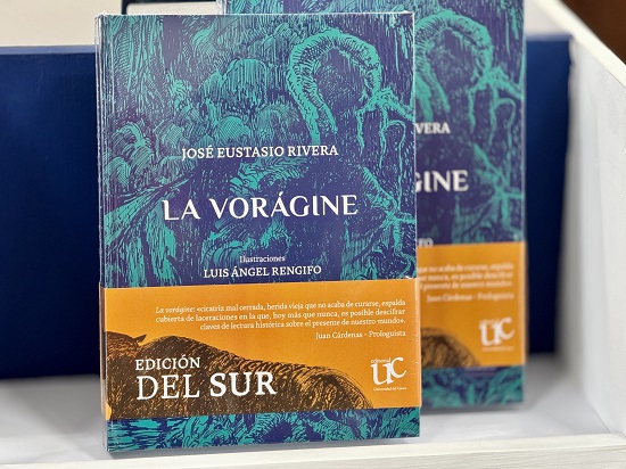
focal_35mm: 120
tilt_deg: -20.7
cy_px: 234
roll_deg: -1.8
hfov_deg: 16.4
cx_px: 313
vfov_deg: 12.3
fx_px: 2169
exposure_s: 1/60
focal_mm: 15.66
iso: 250
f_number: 2.8
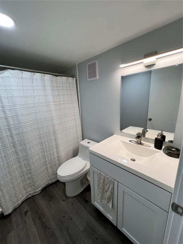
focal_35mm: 13
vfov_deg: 106.2
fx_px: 92
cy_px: 122
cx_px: 92
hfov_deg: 89.9
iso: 80
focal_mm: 1.57
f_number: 1.8
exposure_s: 1/120
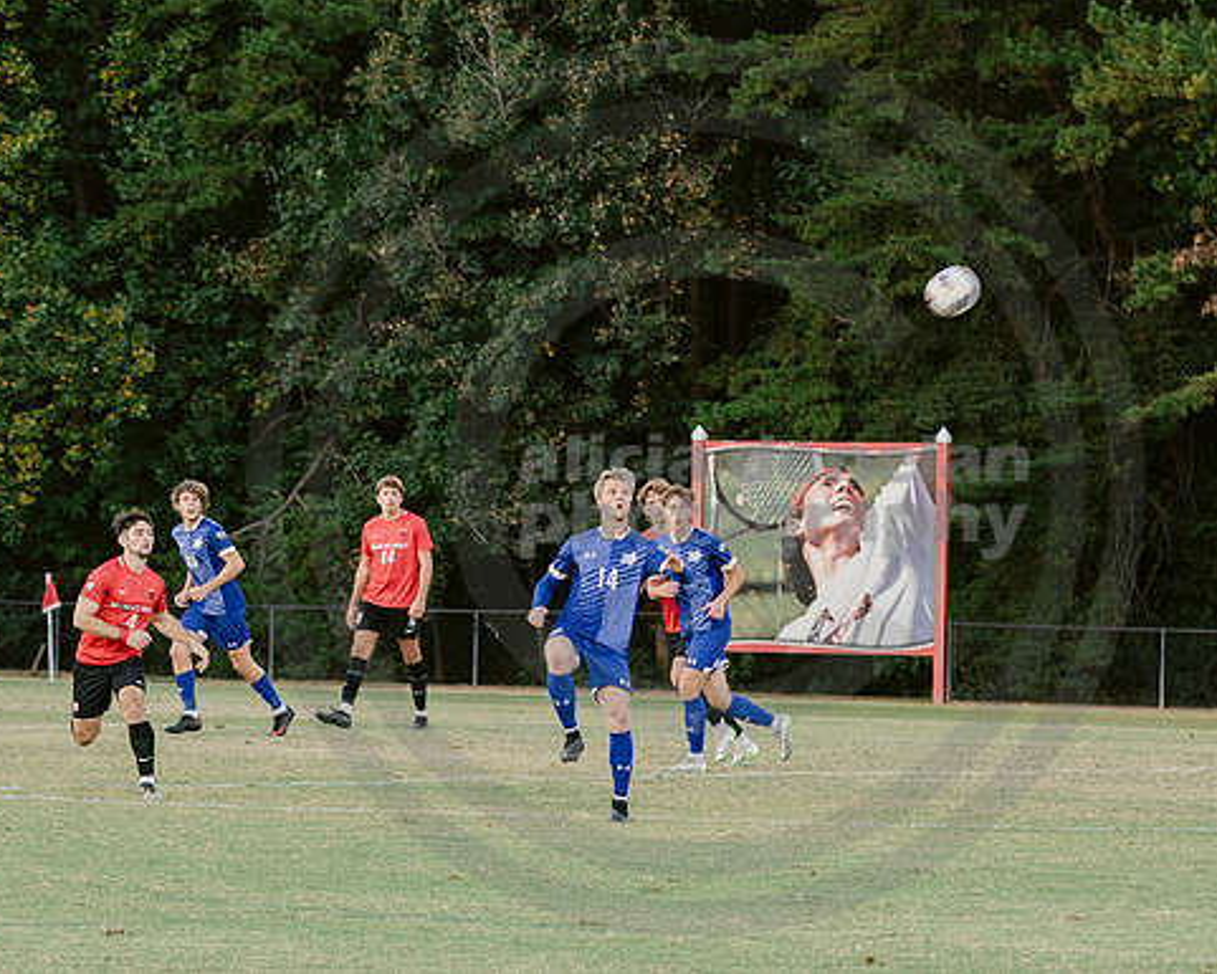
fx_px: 7565
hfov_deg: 9.2
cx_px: 475
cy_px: 815
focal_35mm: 210
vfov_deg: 7.4
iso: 640
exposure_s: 1/250
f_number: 4.5
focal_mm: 90
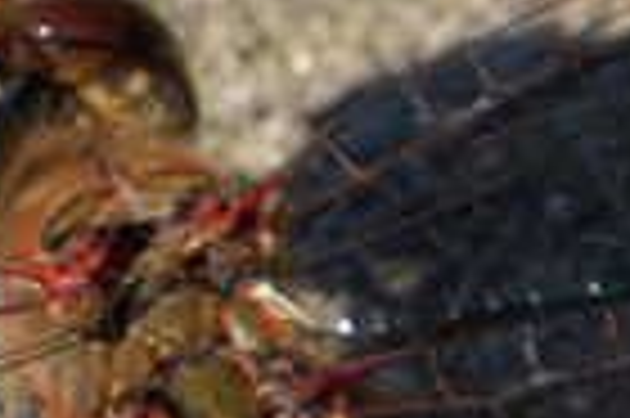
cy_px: 715
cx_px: 434
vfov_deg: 0.4
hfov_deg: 0.7
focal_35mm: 3091
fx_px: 54029
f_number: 8
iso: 100
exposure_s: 1/160
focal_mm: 300
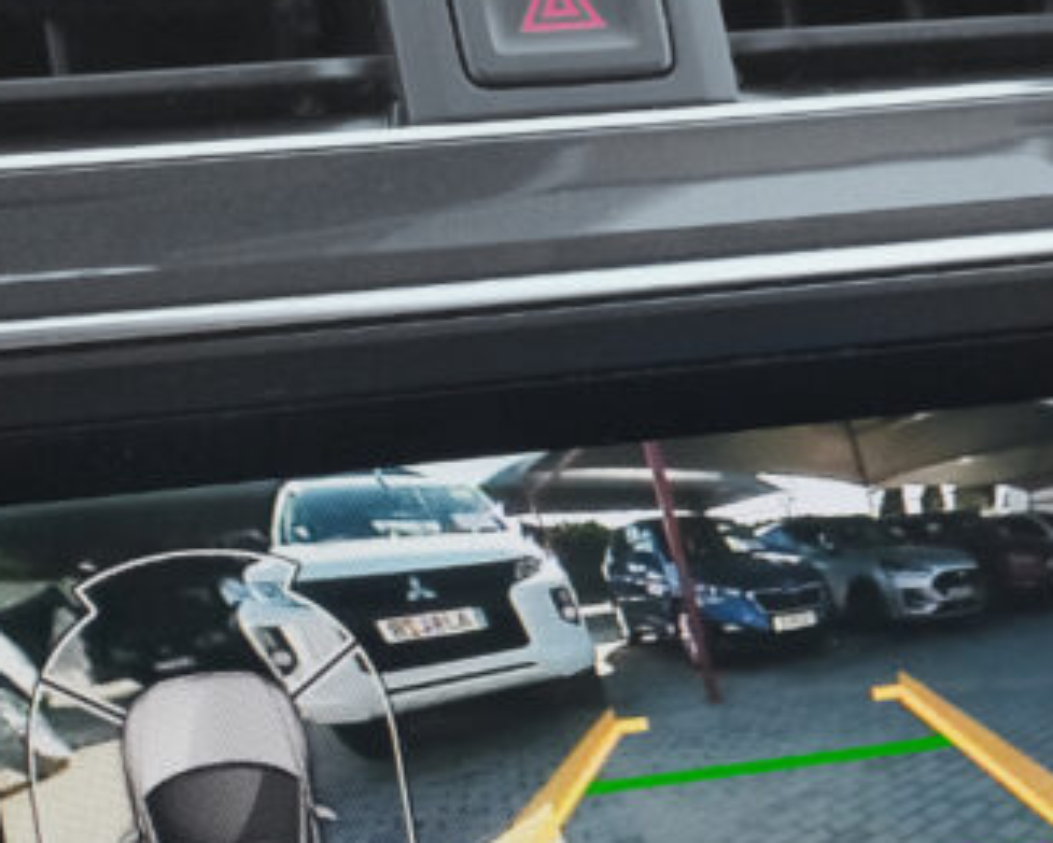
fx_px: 3772
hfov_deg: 15.8
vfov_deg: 12.5
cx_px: 756
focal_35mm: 121
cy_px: 1006
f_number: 7.1
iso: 2000
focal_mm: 27.1
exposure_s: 1/160
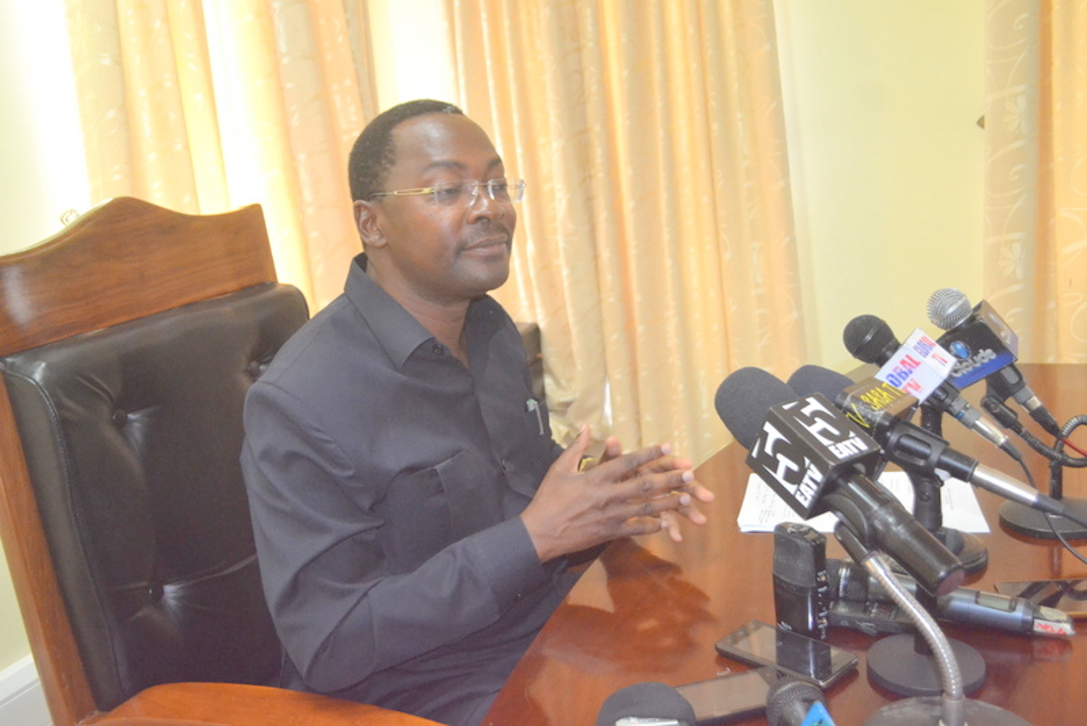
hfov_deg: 57.2
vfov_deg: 40.0
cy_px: 363
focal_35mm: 33
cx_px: 544
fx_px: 997
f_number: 4
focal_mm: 22
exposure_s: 1/60
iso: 2500
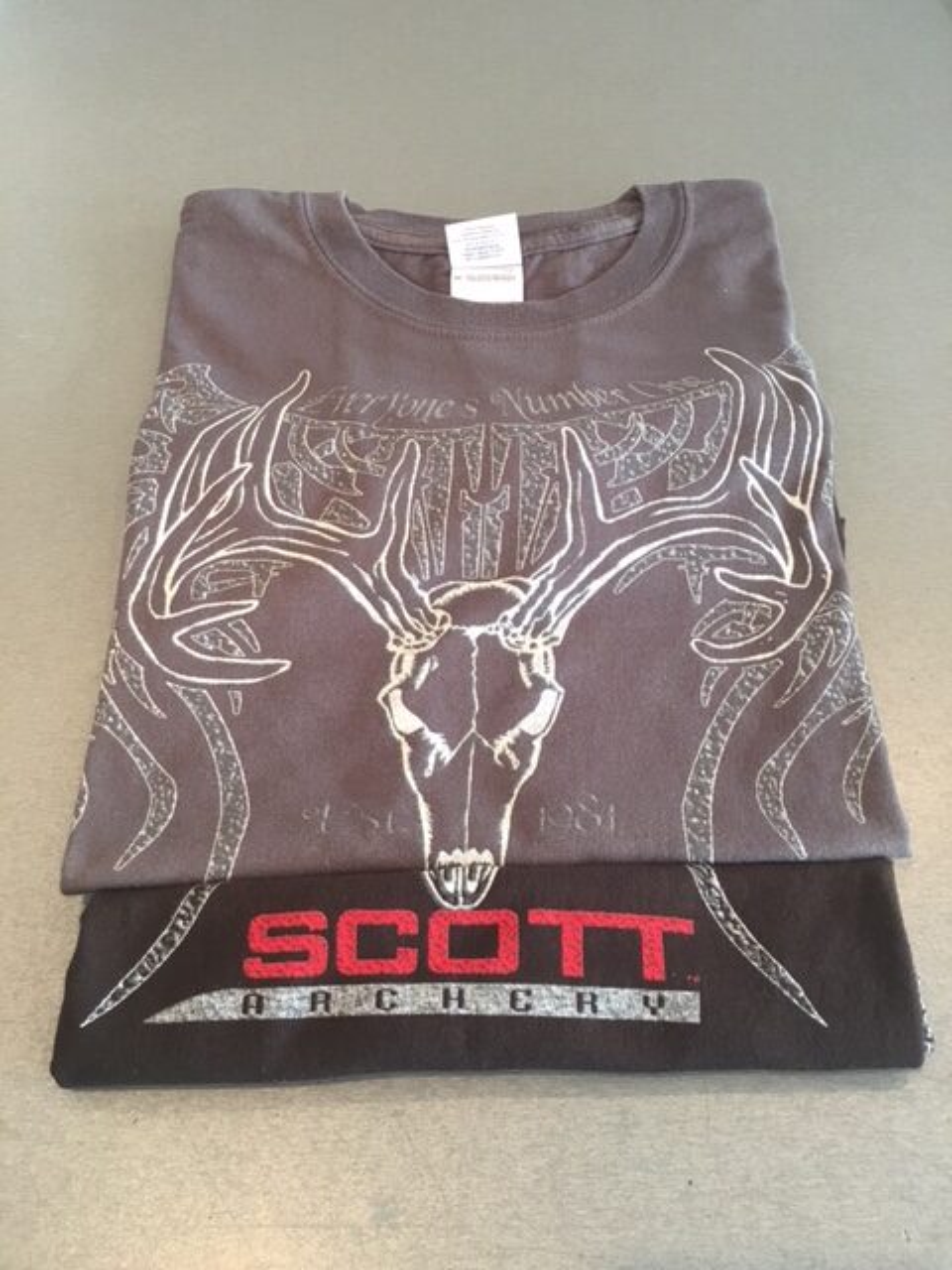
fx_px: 1063
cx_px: 476
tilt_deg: -57.8
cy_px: 635
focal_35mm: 29
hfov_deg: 48.2
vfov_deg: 61.7
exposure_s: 1/17
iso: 40
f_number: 2.2
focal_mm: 4.15
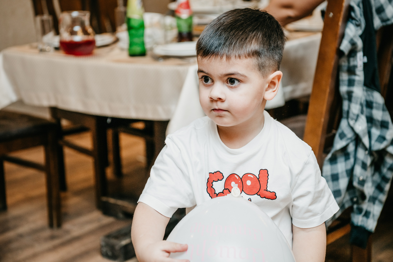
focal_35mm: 70
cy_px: 131
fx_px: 764
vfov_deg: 19.5
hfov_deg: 28.8
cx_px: 196
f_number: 4
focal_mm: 70
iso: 250
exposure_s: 1/160
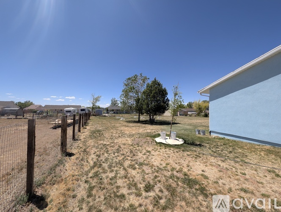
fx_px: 98
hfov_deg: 110.5
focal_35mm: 12
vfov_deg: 94.6
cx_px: 140
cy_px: 106
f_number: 1.95
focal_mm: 2.23
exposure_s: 1/2119
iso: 38
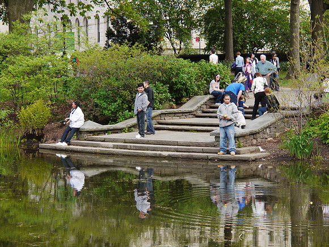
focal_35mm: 112
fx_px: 1064
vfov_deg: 13.2
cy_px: 124
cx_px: 164
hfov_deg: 17.6
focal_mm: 56
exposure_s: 1/500
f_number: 5.4
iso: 640
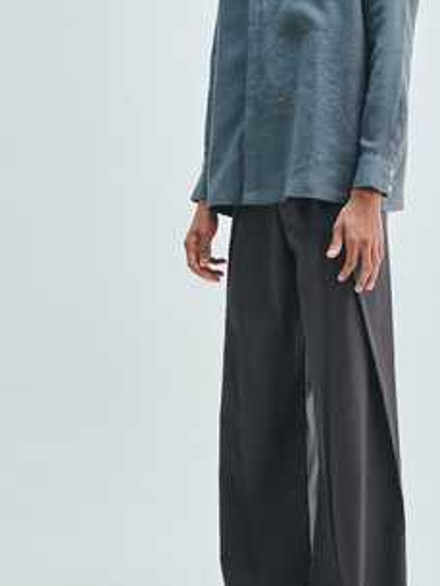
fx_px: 1626
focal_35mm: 96
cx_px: 307
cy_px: 195
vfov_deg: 20.4
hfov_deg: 15.4
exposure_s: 1/125
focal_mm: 58
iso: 400
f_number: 8
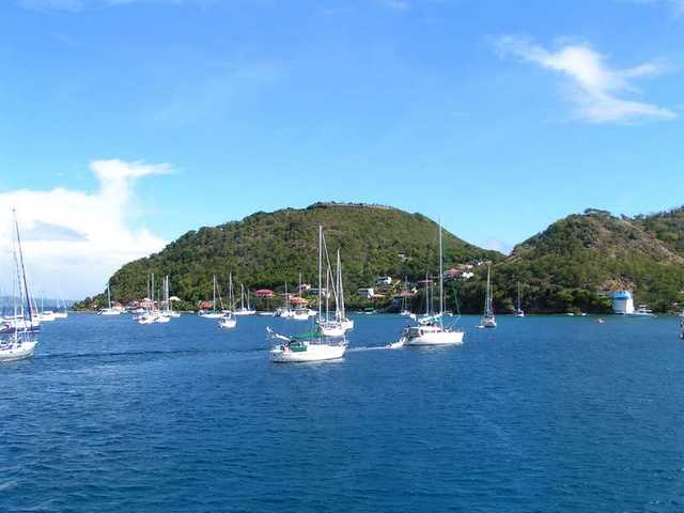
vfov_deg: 37.7
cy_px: 256
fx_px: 751
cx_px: 342
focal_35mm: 38
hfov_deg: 49.0
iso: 50
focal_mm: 5.8
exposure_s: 1/400
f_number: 5.6
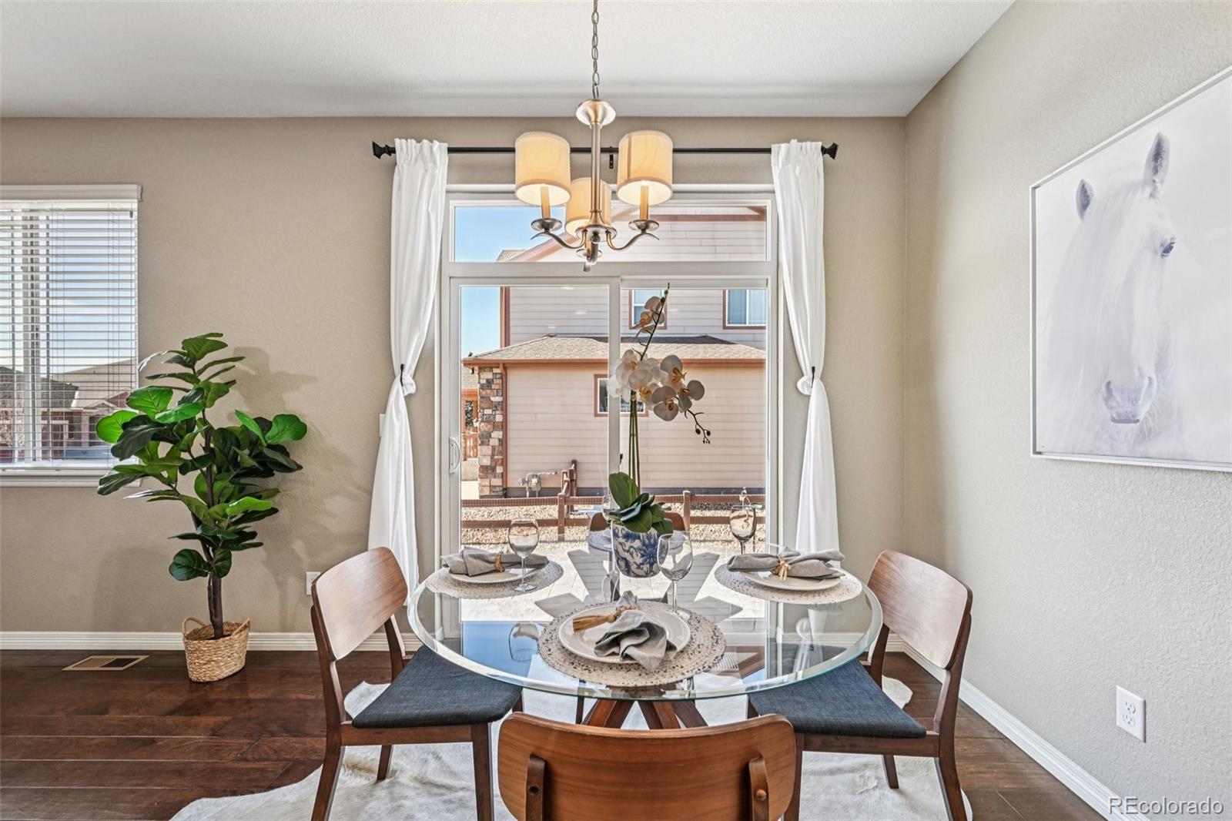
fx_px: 479
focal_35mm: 14
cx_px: 616
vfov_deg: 81.2
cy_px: 410
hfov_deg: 104.3
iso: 400
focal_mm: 14
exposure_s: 1/13
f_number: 11
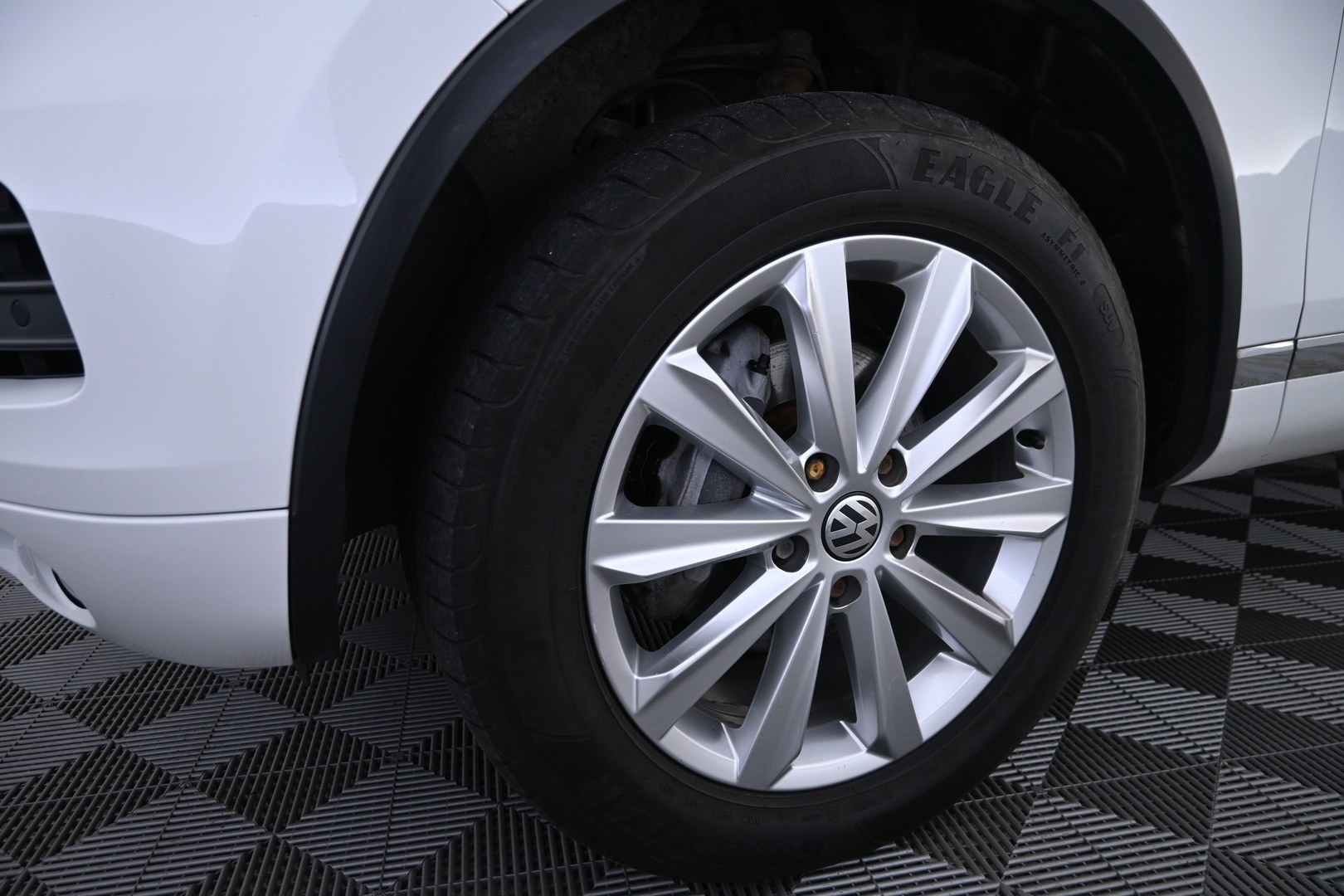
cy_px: 448
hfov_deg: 73.7
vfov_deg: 53.1
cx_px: 672
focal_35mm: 24
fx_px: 896
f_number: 3.5
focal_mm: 16
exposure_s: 1/25
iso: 500
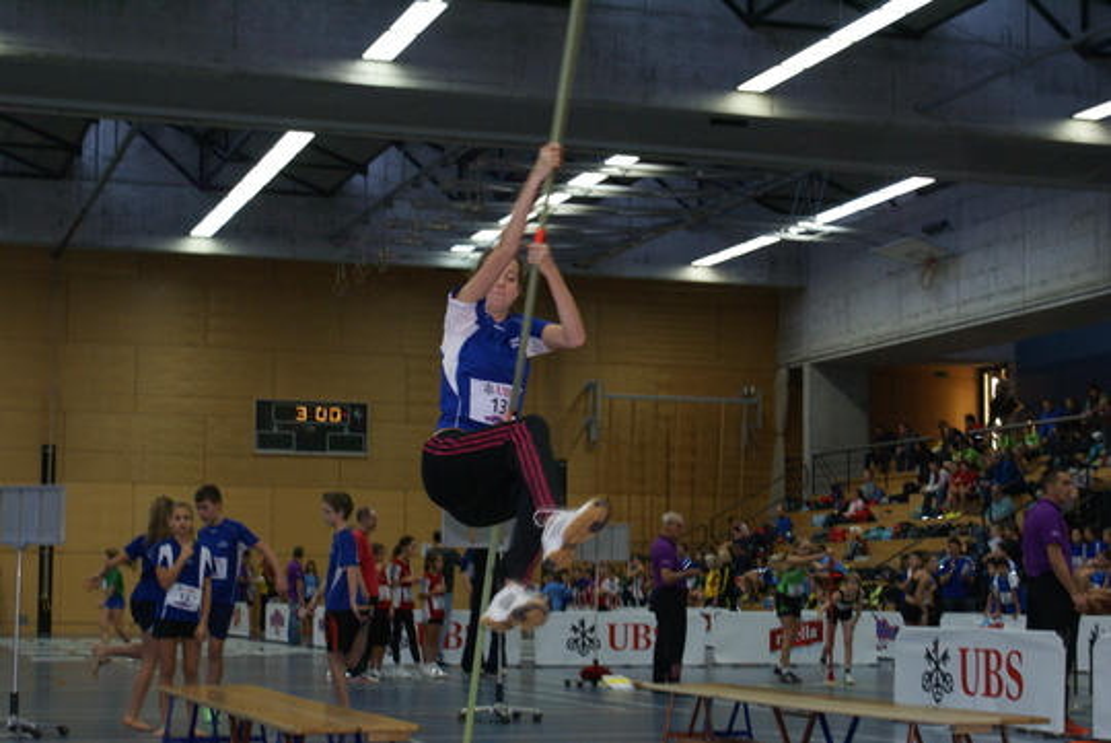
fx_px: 2085
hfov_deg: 29.8
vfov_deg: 20.2
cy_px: 372
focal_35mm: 68
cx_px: 556
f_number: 5.6
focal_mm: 45
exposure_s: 1/80
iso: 400
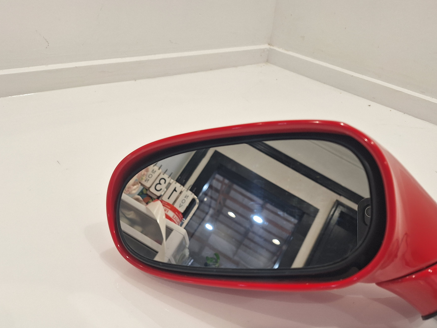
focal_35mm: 27
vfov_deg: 51.2
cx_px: 229
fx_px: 341
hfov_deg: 65.3
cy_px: 187
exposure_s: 1/120
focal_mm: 5.54
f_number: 1.8
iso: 64
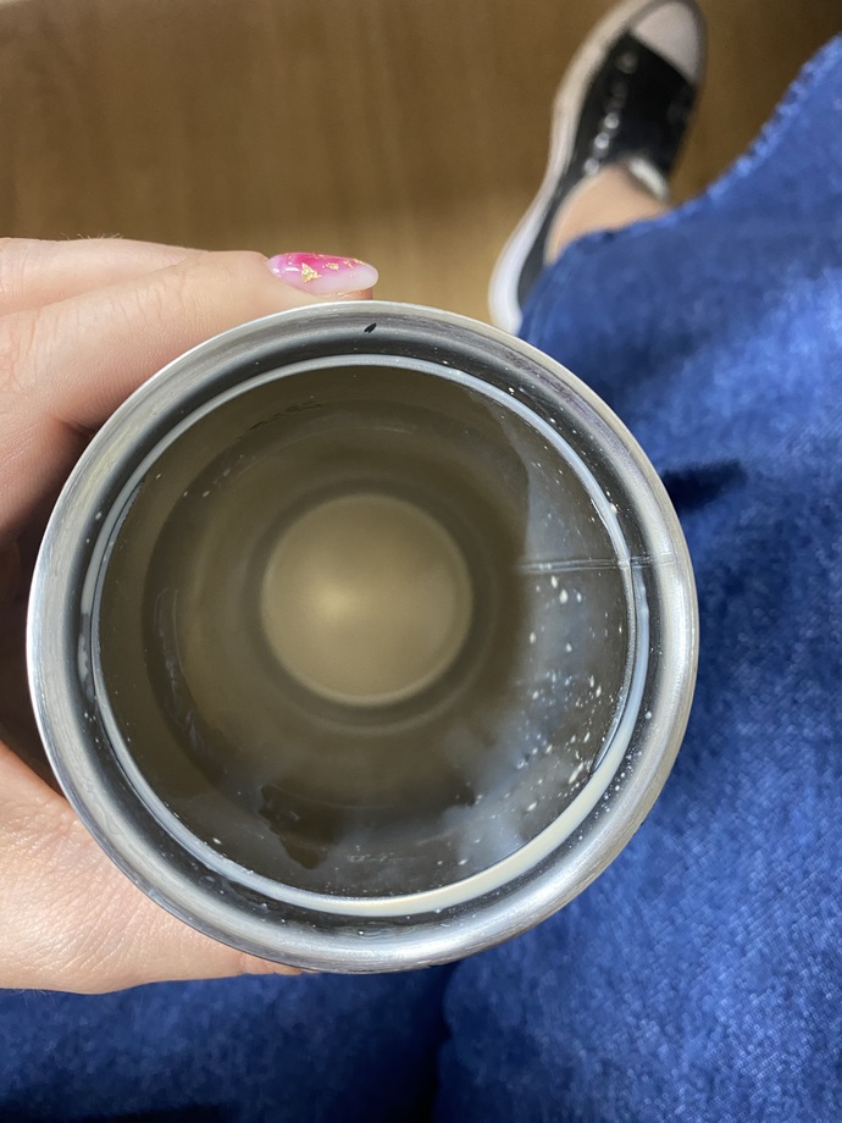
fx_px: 811
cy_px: 562
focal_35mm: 25
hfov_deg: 54.9
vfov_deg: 69.4
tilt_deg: -81.3
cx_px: 421
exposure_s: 1/33
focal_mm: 4.25
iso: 400
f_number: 1.8
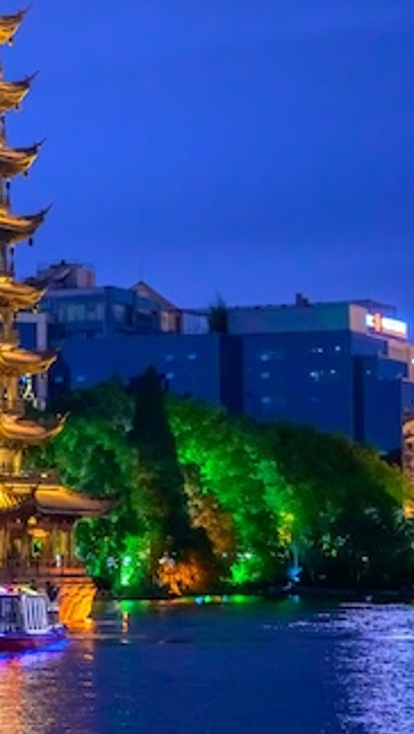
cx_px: -350
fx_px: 2397
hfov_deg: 9.4
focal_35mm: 123
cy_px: 280
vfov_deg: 17.4
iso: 3600
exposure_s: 1/60
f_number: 4
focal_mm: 50
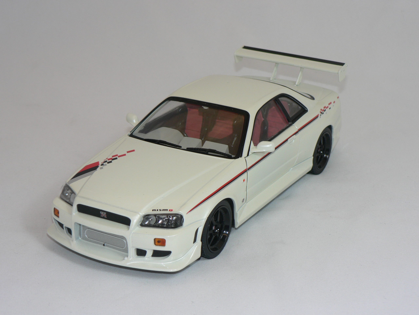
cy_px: 158
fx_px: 847
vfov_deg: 21.0
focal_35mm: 70
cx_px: 210
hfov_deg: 27.8
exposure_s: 1/60
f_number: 3.2
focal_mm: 11.6
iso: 80
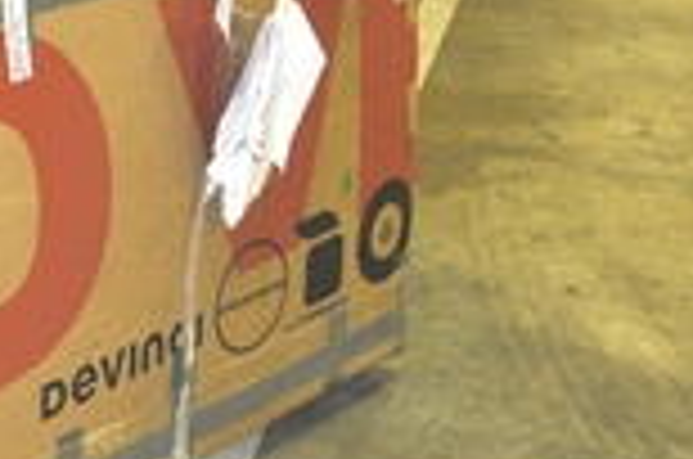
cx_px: -254
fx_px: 1776
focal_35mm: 92
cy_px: 14
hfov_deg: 19.9
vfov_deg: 14.5
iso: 800
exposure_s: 1/60
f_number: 3.8
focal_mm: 21
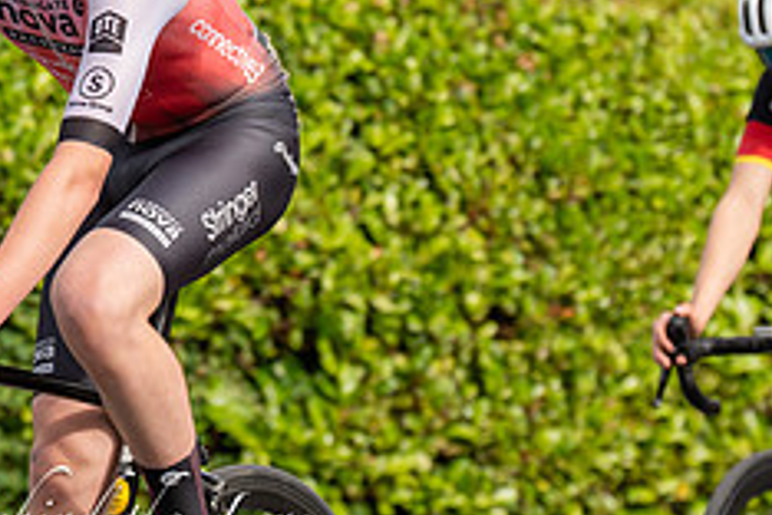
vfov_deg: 5.2
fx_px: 5682
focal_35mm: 265
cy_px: -74
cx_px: 13
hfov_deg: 7.7
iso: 250
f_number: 4.5
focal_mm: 107
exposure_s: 1/640
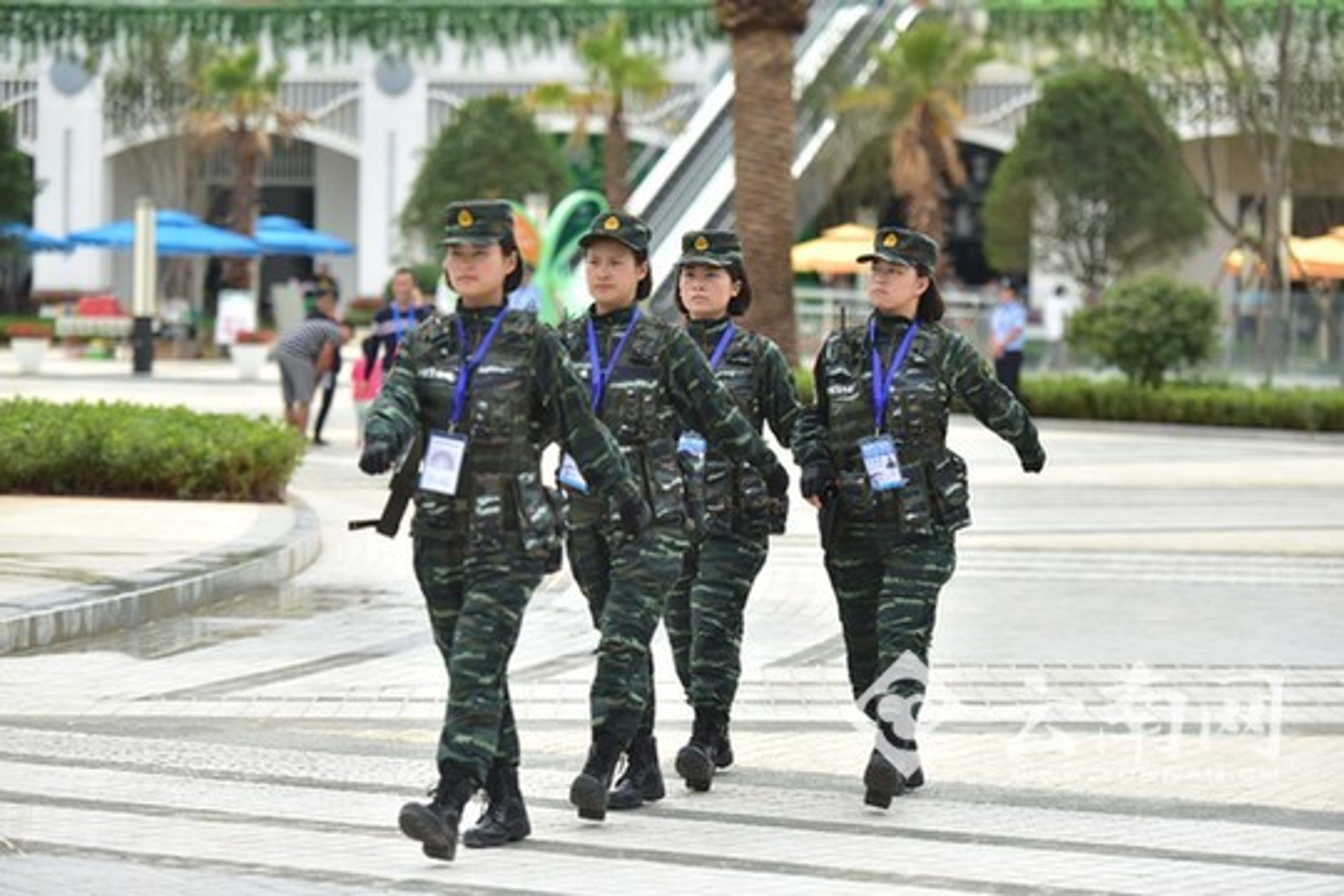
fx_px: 4666
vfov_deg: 11.0
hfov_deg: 16.4
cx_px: 672
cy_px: 448
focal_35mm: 125
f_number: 2.8
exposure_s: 1/8000
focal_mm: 125
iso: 800
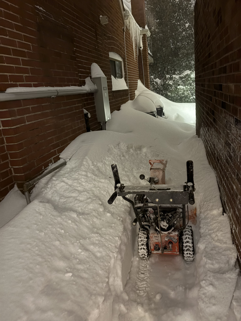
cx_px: 120
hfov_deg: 53.1
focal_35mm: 26
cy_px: 160
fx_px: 241
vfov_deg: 67.3
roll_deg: +5.7
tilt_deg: -16.9
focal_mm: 5.96
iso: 1000
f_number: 1.6
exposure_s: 1/17
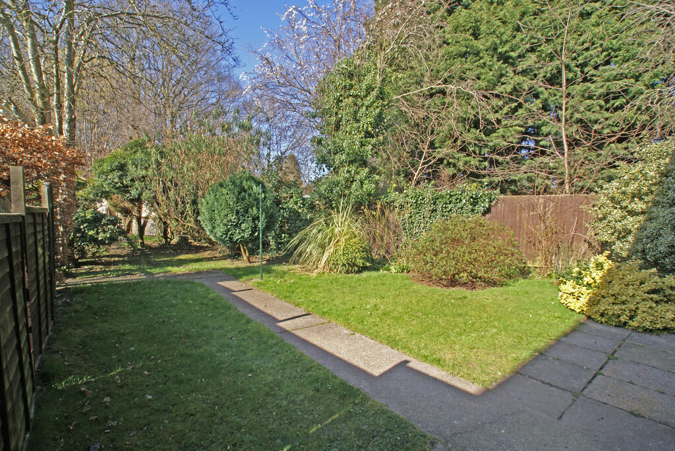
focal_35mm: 16
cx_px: 338
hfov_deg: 94.9
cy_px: 226
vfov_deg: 72.2
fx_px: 310
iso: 100
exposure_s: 1/60
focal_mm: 11
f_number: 9
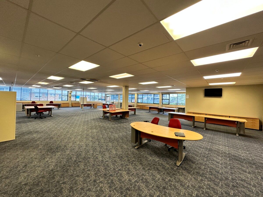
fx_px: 106
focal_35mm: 14
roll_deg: -0.9
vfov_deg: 85.7
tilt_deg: +0.7
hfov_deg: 102.1
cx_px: 132
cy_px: 98
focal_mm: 2.22
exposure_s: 1/100
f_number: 2.2
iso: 160
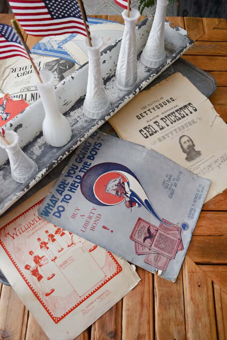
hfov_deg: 38.4
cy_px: 170
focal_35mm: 34
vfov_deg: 55.1
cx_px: 114
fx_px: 326
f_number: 4
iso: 560
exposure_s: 1/60
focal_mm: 23
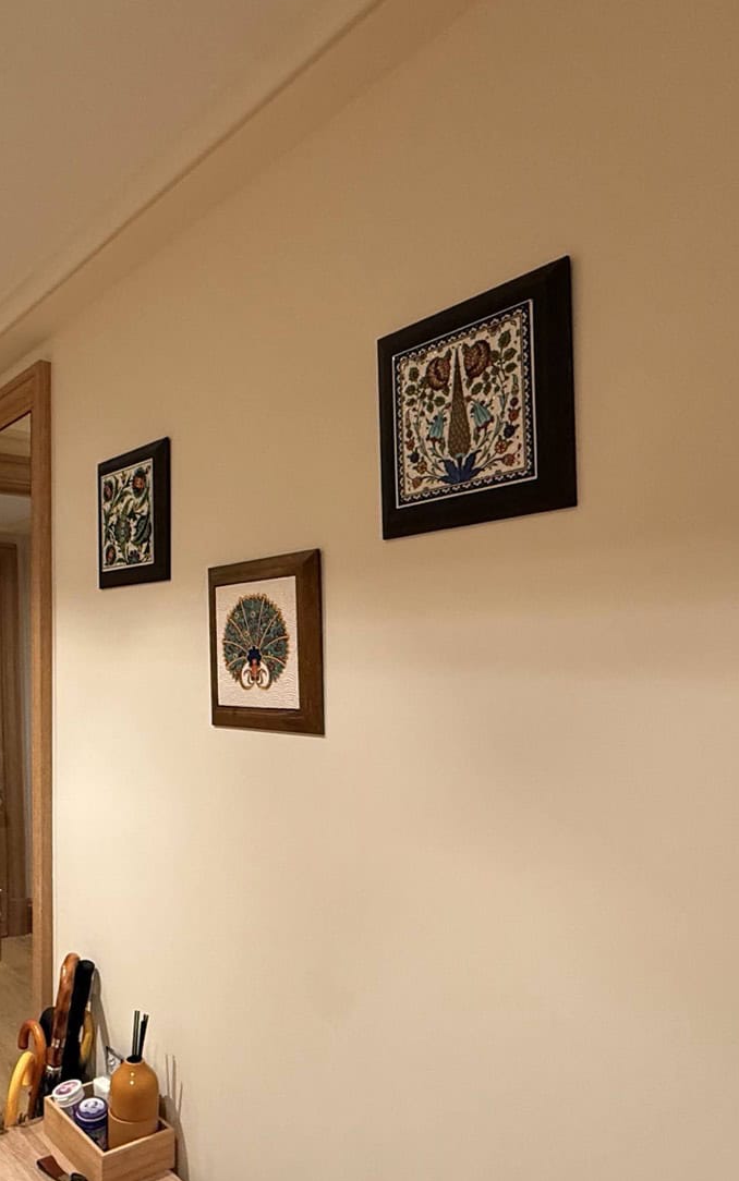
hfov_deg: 45.9
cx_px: 180
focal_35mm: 26
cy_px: 654
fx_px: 837
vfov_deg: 70.2
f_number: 2.2
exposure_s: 1/100
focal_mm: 2.2
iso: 320
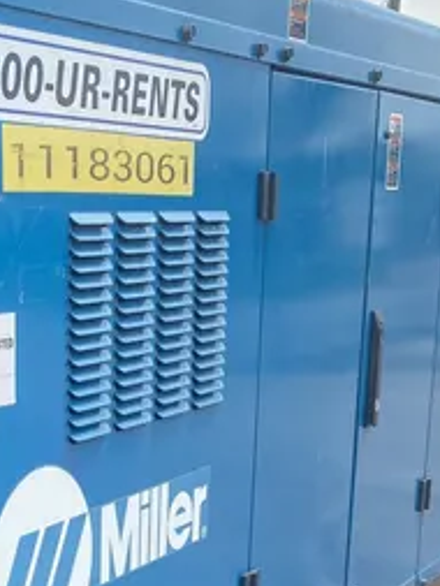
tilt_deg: -18.4
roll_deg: -0.8
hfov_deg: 17.6
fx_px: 1372
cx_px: -51
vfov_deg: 22.7
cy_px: 643
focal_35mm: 81
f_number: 1.8
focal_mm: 3.99
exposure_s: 1/852
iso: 32
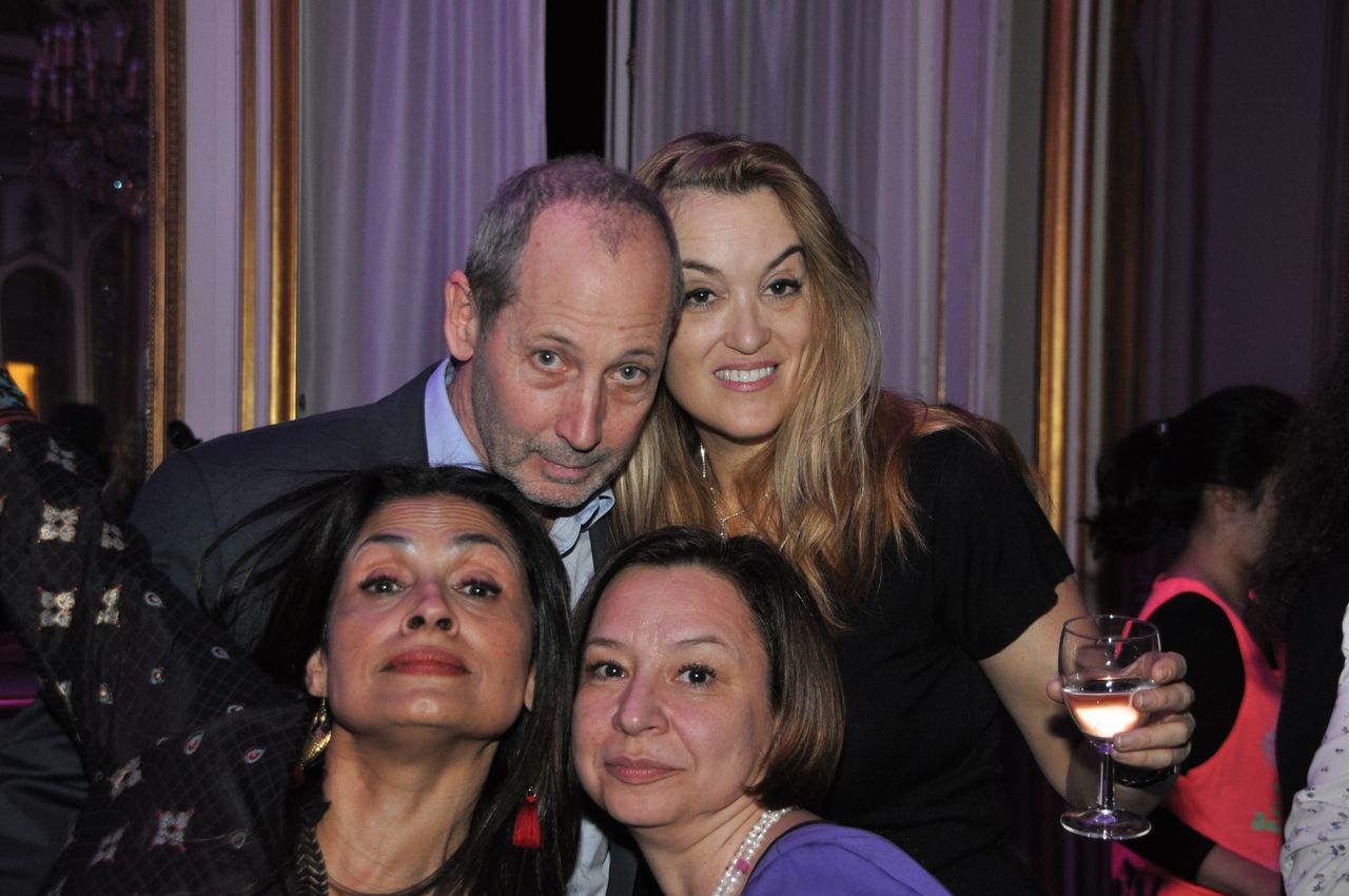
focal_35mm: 75
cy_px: 448
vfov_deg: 18.1
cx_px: 674
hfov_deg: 27.0
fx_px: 2807
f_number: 4.8
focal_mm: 50
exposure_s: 1/60
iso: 800
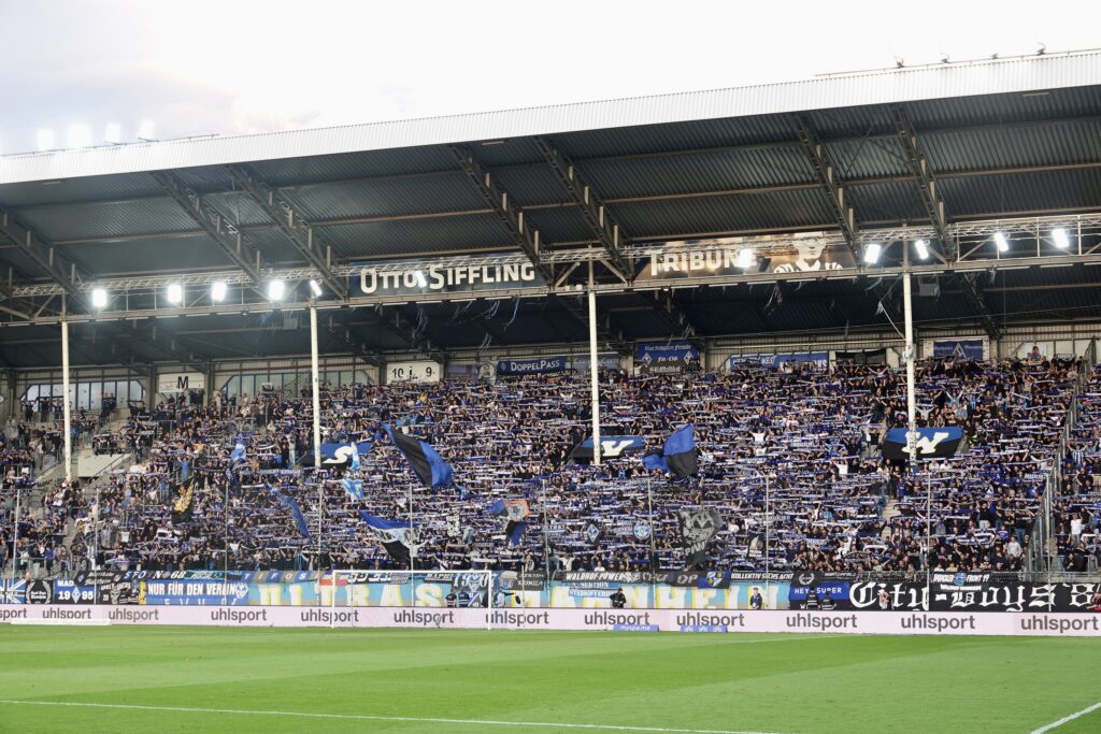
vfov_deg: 21.6
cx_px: 550
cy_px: 367
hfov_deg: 31.9
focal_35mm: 63
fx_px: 1927
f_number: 3.5
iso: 100
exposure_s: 1/80
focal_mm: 23.09
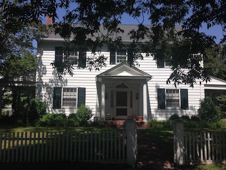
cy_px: 85
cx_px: 113
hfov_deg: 55.3
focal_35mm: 33
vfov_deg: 43.0
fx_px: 216
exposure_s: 1/1869
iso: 50
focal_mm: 4.12
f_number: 2.4
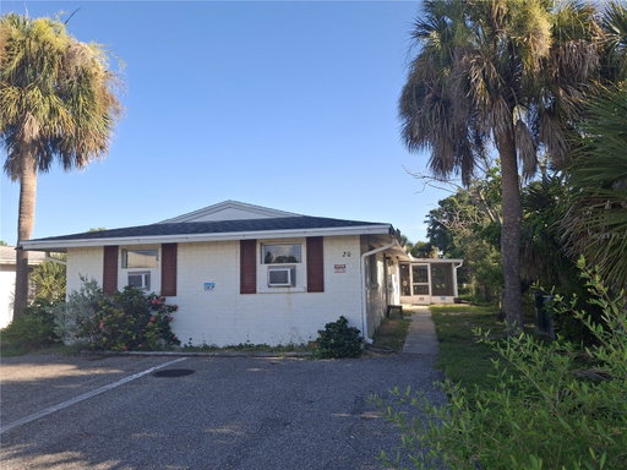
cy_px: 235
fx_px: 453
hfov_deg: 69.4
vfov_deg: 54.9
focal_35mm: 25
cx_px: 314
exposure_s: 1/937
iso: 32
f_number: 1.8
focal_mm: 4.69
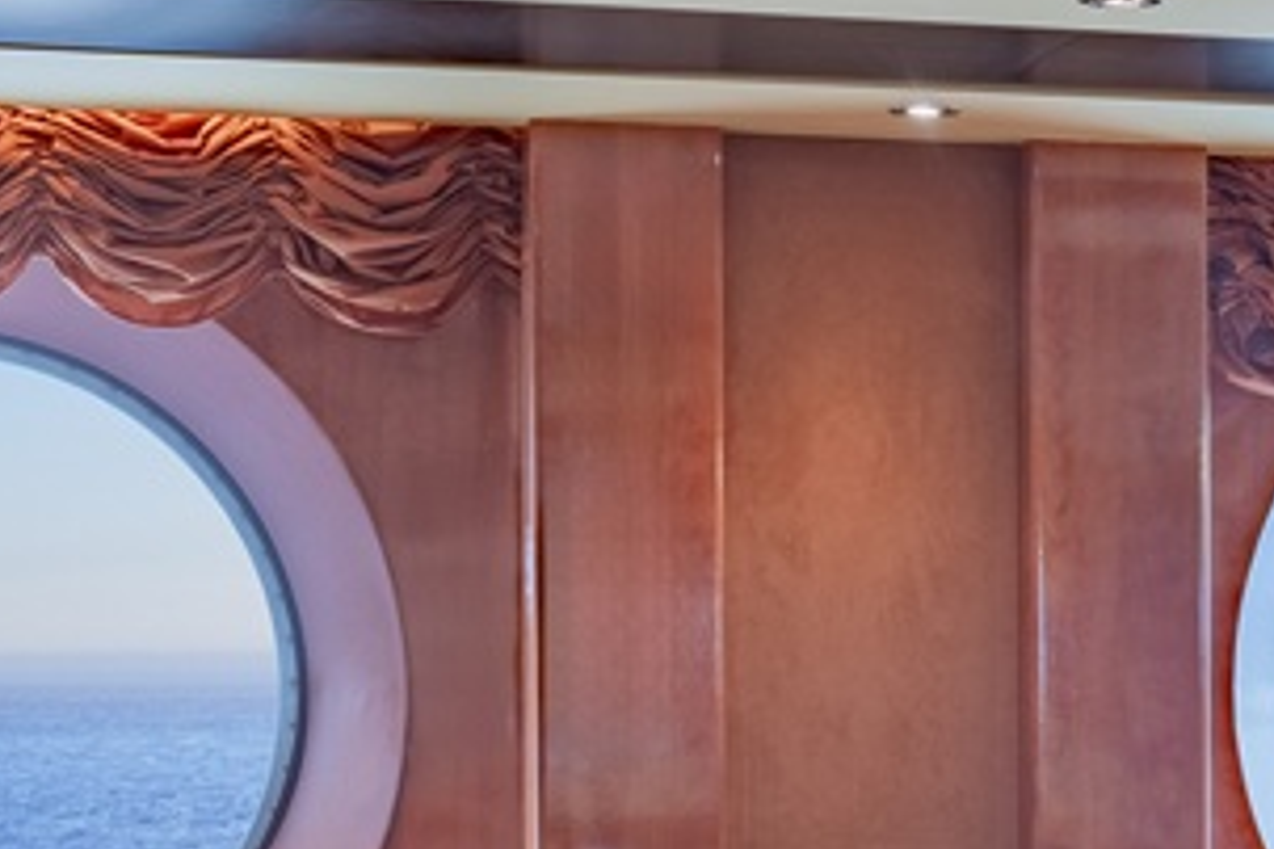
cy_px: 744
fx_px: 3857
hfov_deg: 18.2
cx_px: 1308
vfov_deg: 12.5
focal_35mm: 109
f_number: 11
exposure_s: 1/30
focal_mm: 33
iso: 200
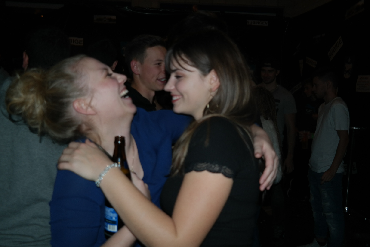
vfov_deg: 36.9
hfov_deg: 53.1
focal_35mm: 36
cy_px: 124
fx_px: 370
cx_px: 185
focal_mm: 24
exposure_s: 1/50
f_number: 4
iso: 400
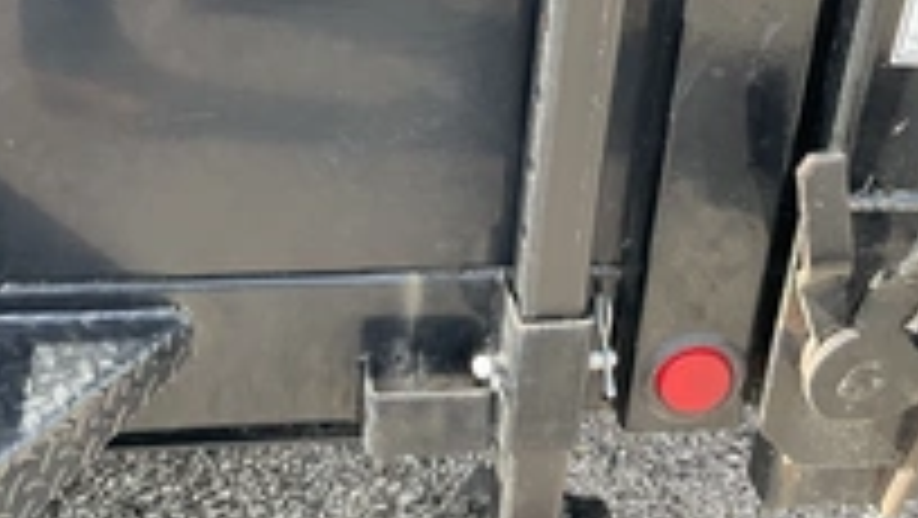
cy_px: -86
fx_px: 1510
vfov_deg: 18.5
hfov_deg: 33.8
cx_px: 441
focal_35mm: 62
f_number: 1.8
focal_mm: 3
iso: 25
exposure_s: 1/172
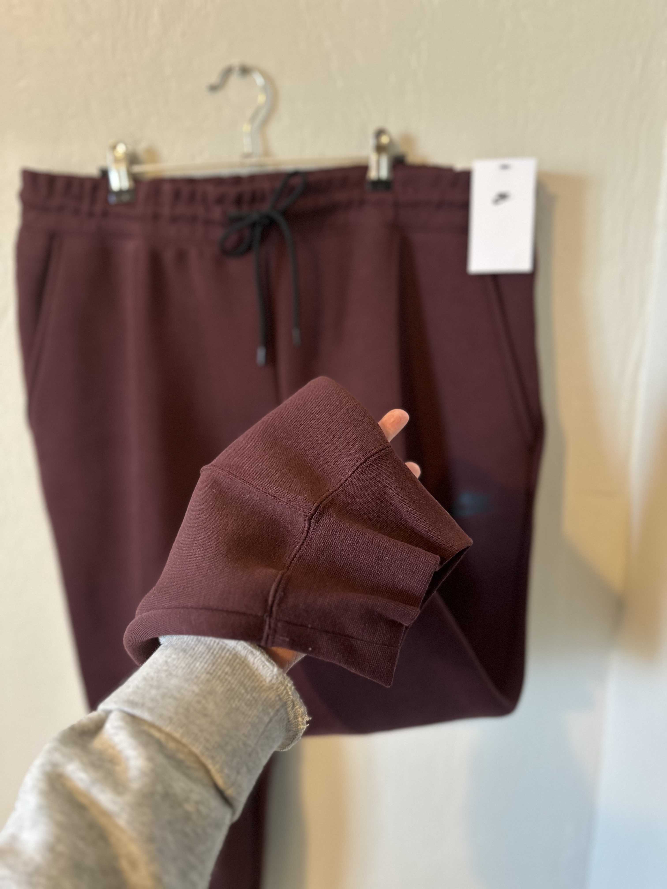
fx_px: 617
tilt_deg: -15.9
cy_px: 444
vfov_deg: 71.6
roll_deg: +2.4
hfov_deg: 56.8
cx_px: 334
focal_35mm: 24
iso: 400
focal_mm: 6.86
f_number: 1.78
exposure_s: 1/60
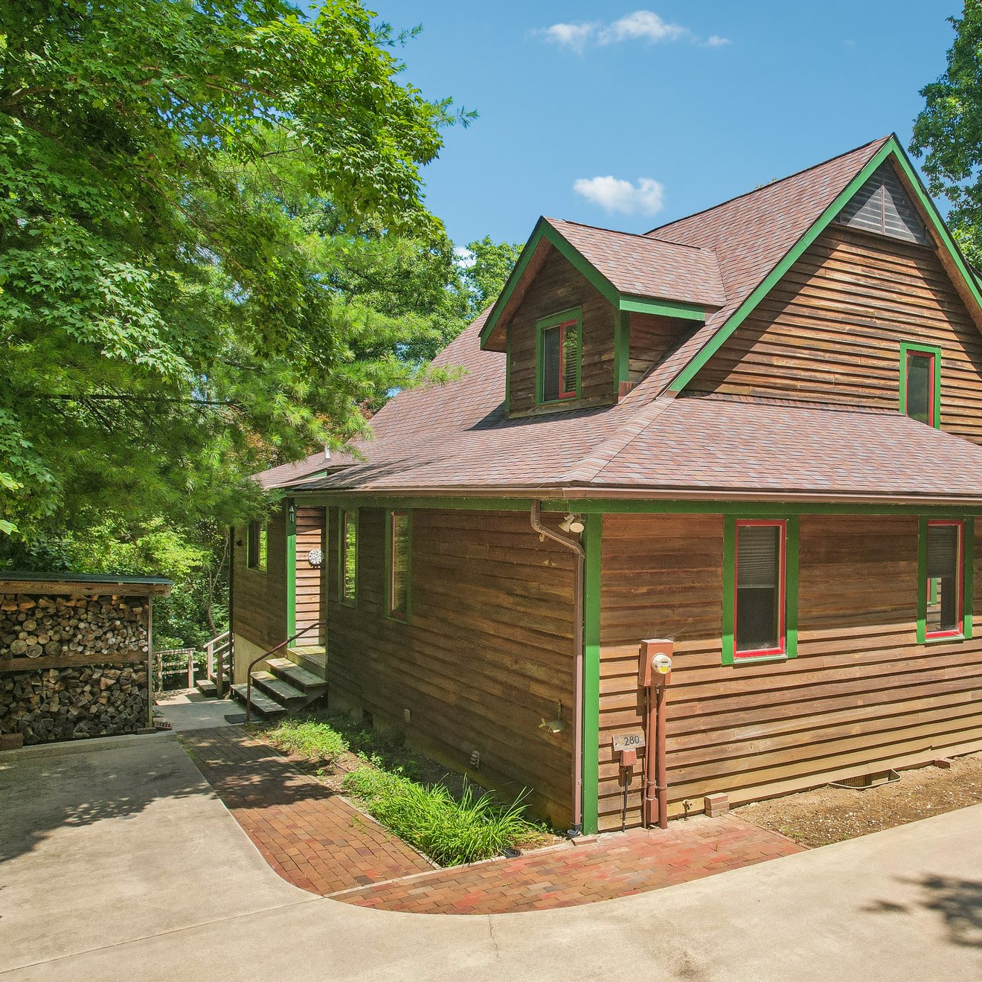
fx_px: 931
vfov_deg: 55.6
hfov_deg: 54.4
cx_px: 659
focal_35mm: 29
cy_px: 502
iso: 100
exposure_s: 1/1250
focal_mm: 8.4
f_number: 2.8
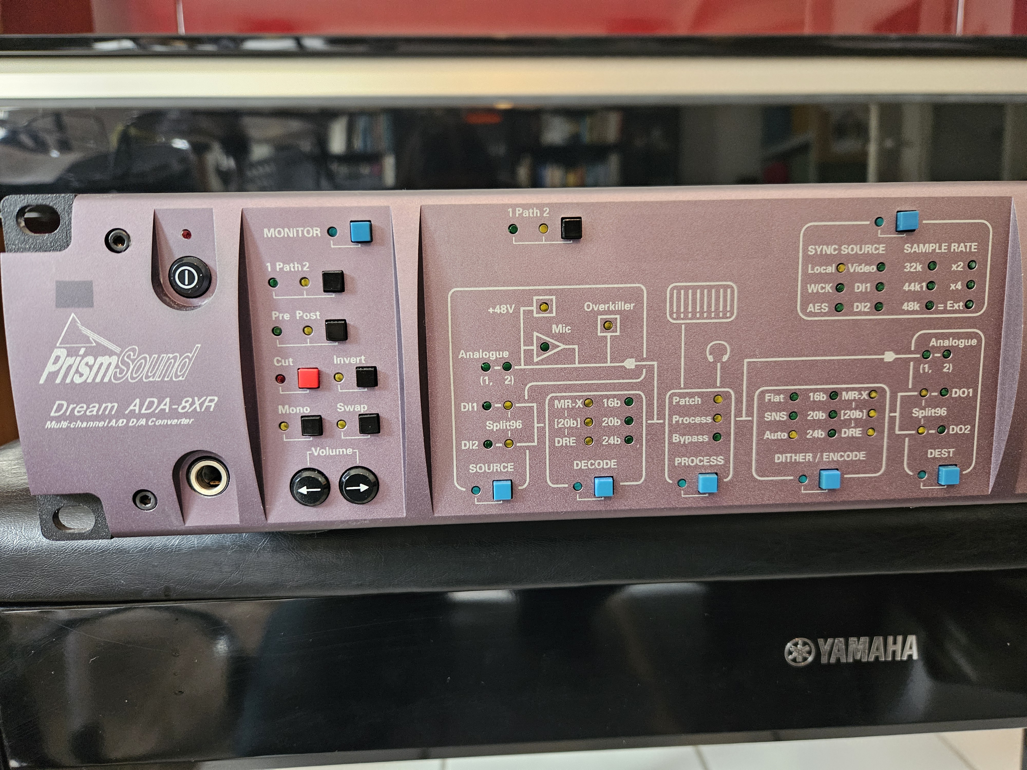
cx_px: 514
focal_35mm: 23
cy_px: 385
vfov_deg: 58.9
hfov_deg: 73.9
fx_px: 682
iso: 800
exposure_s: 1/50
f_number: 1.8
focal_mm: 5.4
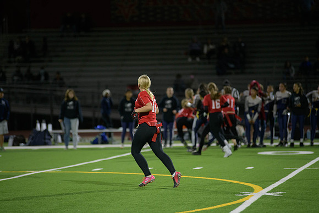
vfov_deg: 6.9
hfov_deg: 10.3
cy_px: 106
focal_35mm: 200
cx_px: 160
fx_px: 1773
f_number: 2.8
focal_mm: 200
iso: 2800
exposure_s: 1/640
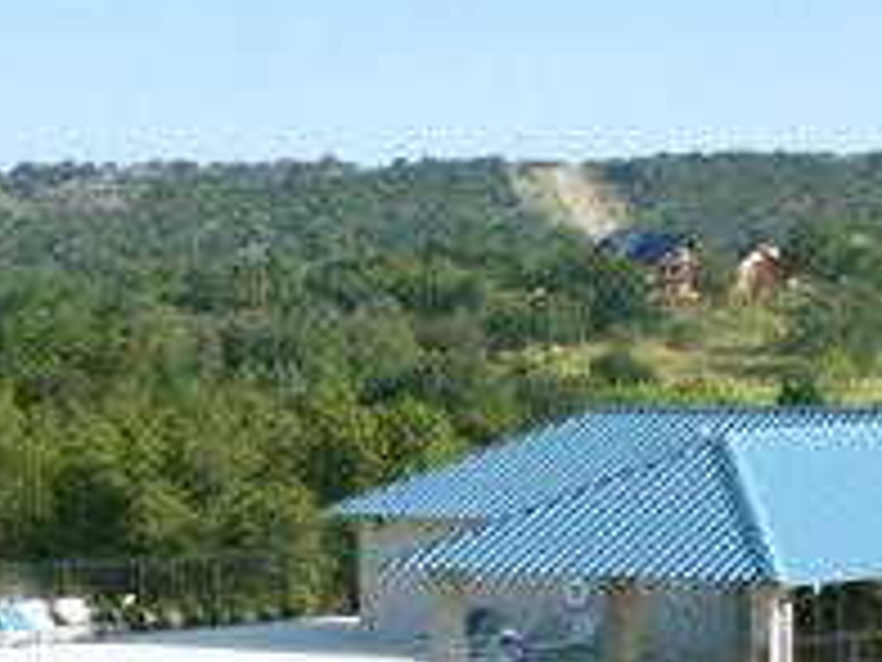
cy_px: 703
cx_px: 270
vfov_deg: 8.7
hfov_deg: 11.6
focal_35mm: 170
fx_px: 4332
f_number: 8
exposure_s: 1/250
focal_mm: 10.87
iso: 64
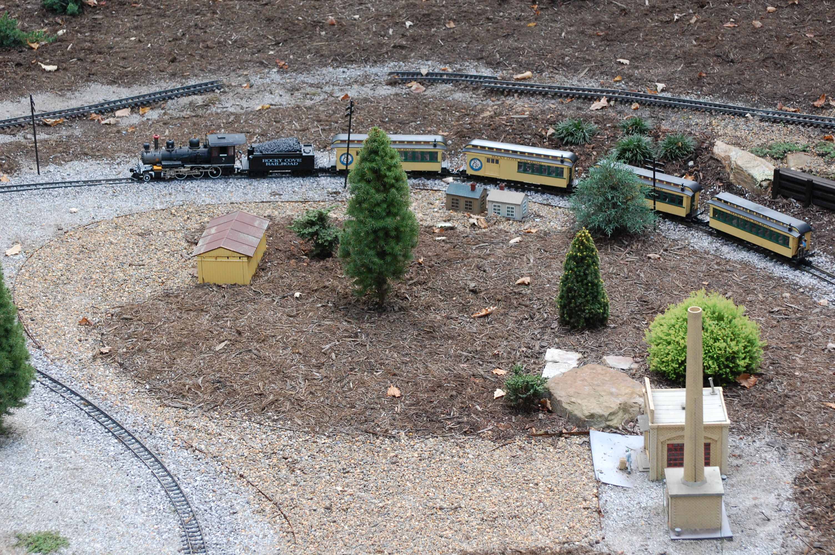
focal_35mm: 147
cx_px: 418
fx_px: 3407
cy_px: 278
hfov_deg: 14.0
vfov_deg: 9.3
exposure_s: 1/400
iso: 800
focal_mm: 98
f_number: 5
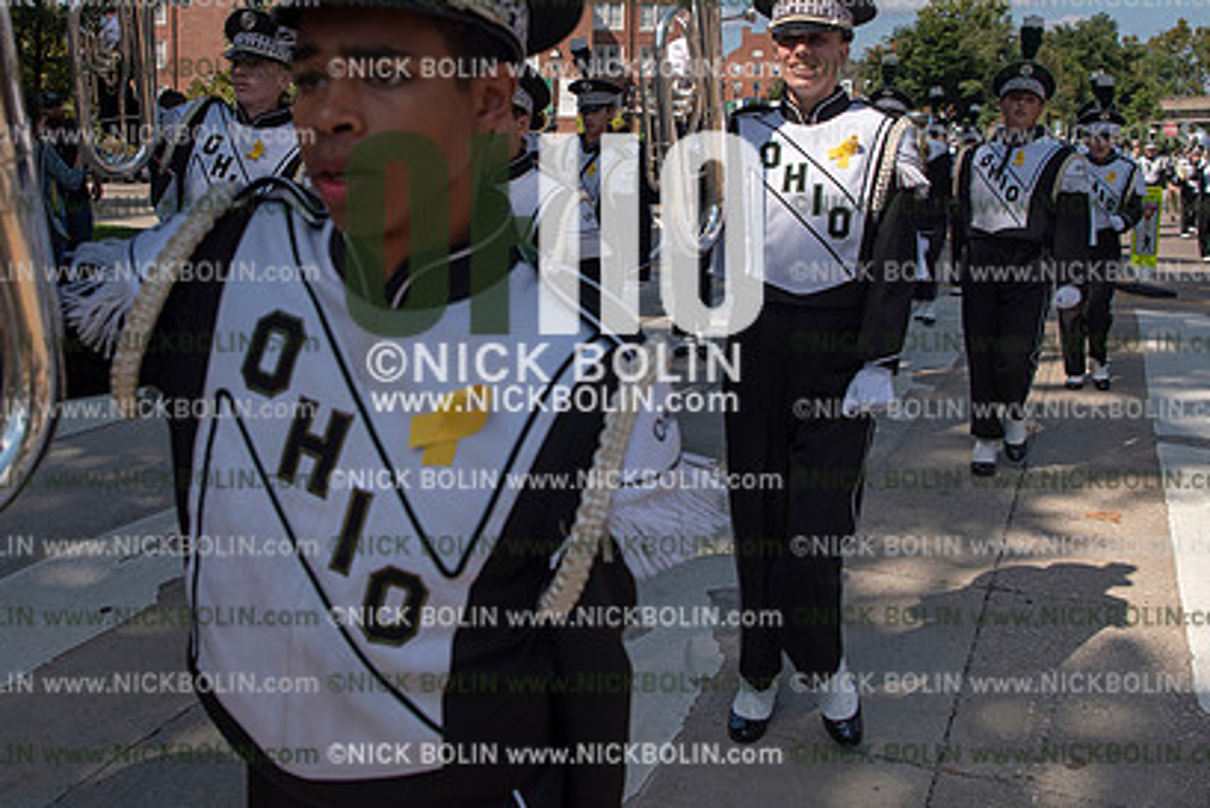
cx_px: 553
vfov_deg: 38.5
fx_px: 1143
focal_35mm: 34
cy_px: 274
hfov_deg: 55.7
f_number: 5
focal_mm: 24
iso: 400
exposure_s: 1/4000
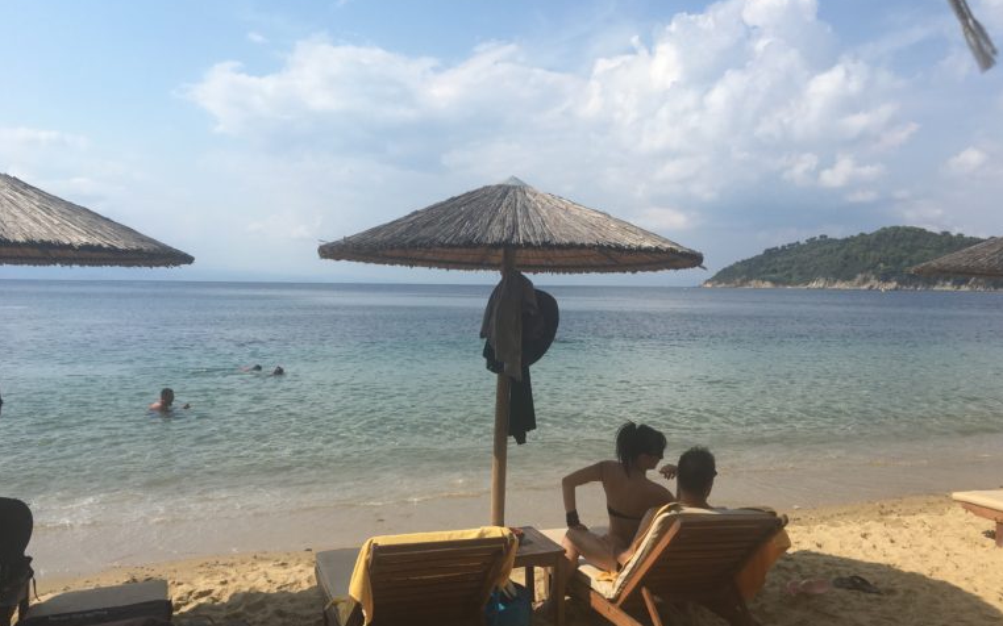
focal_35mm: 31
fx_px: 847
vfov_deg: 40.6
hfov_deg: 61.2
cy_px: 320
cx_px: 502
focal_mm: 4.15
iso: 25
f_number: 2.2
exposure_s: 1/2481
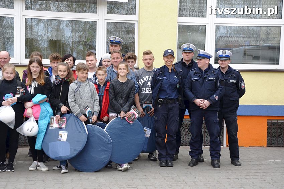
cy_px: 94
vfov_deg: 20.1
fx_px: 532
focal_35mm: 68
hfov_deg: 29.9
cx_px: 142
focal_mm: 45
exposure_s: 1/250
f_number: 8
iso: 500
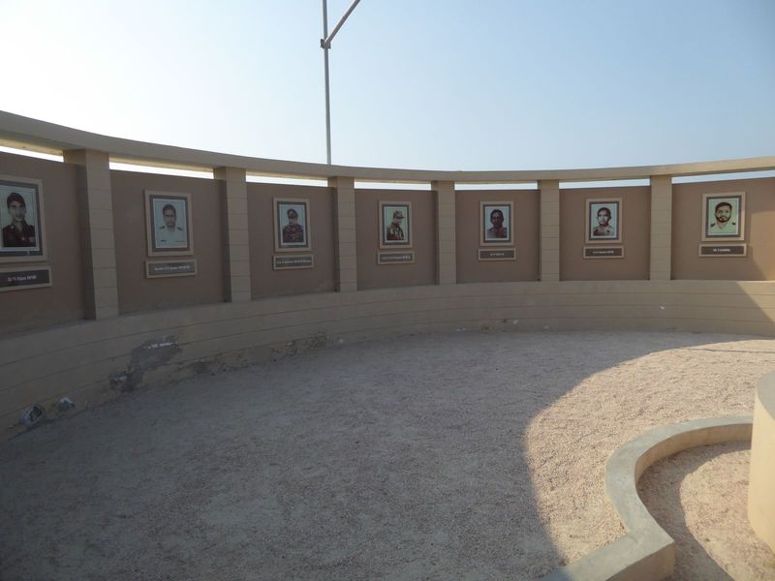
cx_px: 388
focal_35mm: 25
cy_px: 290
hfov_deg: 69.4
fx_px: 560
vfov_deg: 54.9
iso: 80
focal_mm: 4.3
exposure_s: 1/800
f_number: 3.3
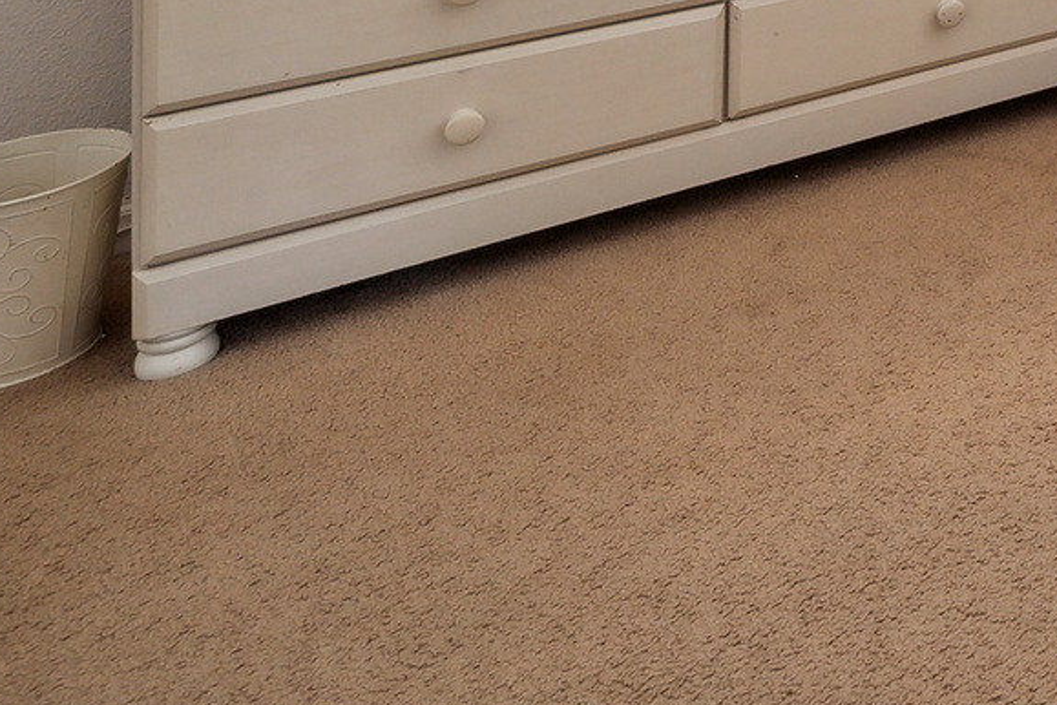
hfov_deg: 28.9
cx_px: 1550
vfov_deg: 21.3
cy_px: -510
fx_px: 1351
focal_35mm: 46
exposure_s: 1/60
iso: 160
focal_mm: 13
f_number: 4
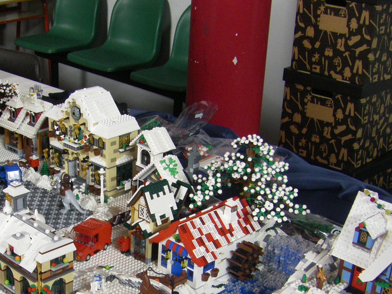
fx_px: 736
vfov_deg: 22.2
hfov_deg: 29.4
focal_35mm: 65
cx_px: 104
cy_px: 244
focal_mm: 6.3
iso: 200
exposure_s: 1/50
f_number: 3.5
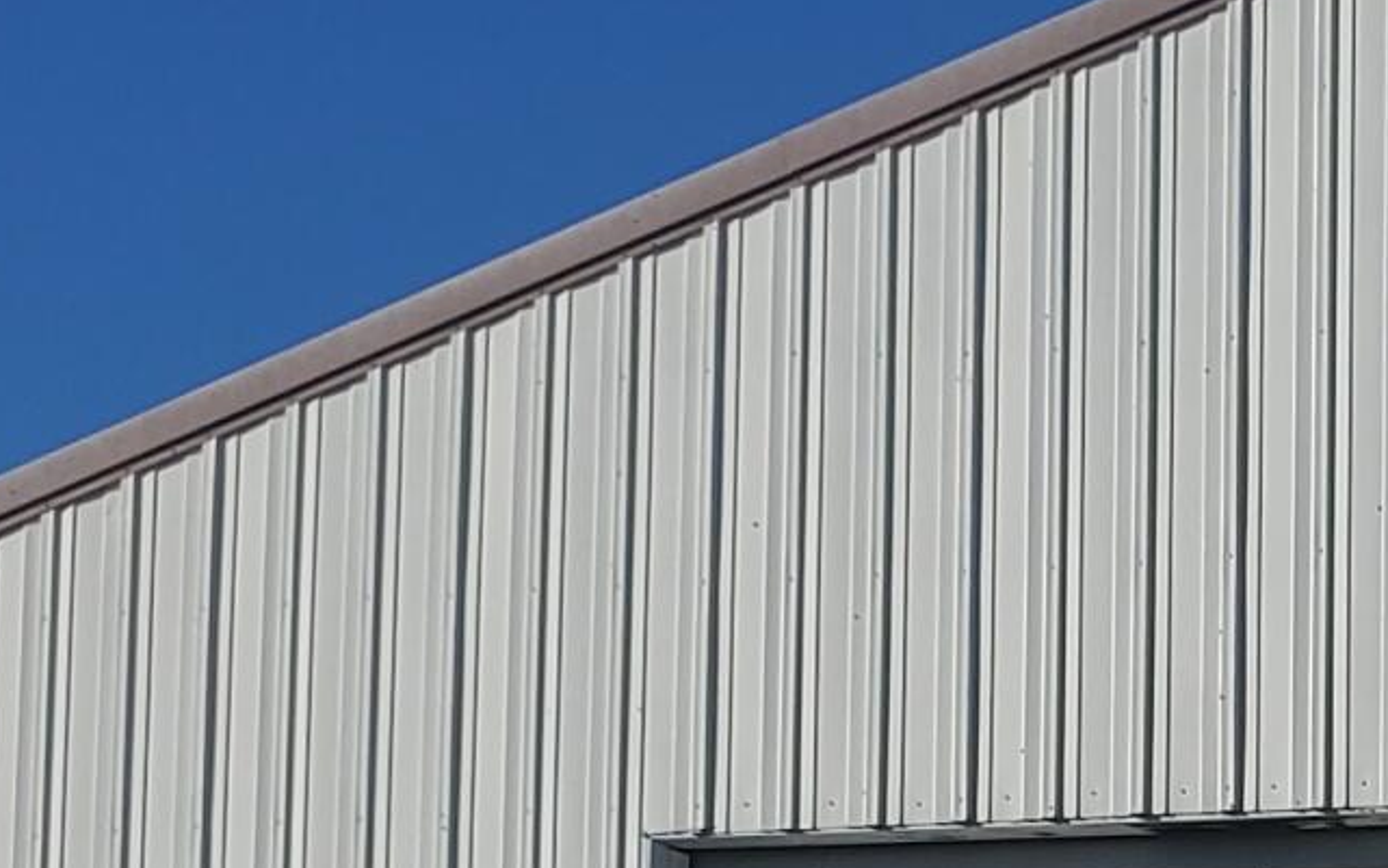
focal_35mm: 129
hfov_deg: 15.0
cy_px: 1515
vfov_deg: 9.7
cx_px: 2111
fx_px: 4881
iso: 50
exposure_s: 1/2961
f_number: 2.4
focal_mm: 4.3
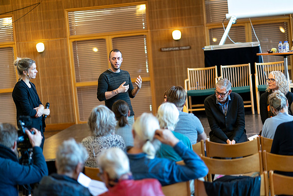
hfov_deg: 23.9
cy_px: 98
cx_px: 146
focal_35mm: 85
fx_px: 692
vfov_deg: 16.1
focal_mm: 85
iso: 1250
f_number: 1.8
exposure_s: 1/250
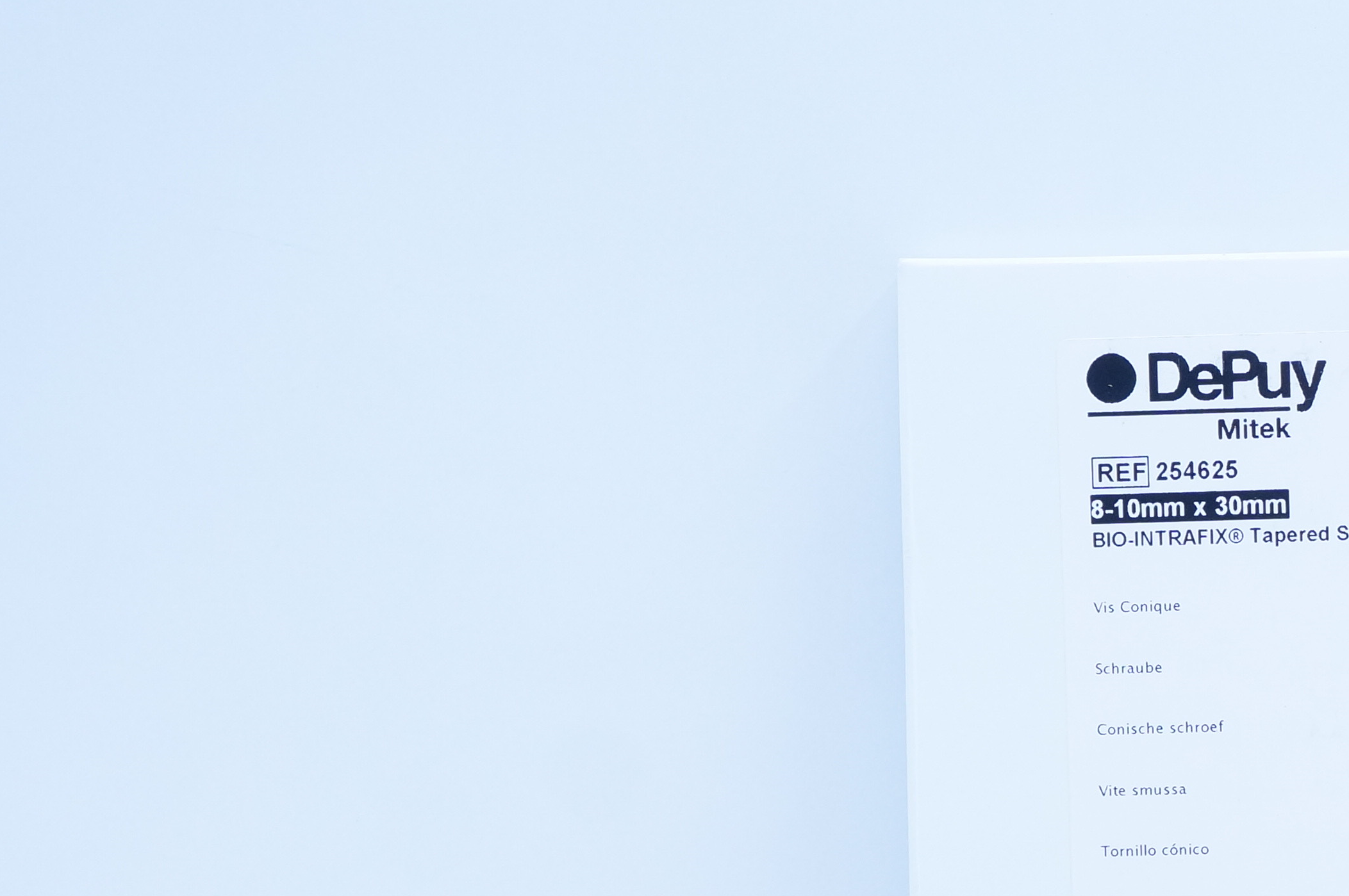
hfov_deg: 16.9
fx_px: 4455
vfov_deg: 11.4
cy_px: 884
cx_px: 1331
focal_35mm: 119
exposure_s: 1/160
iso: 800
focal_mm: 34
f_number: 5
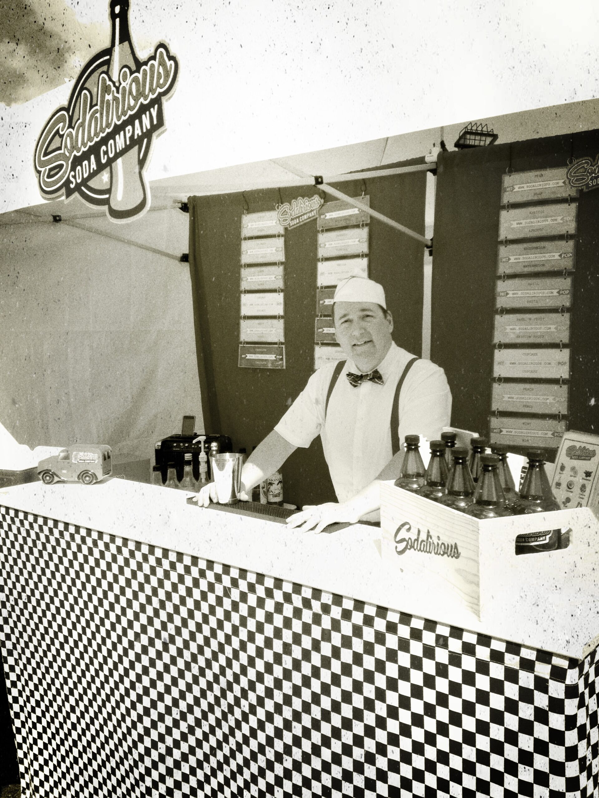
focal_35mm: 35
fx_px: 808
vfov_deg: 52.6
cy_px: 399
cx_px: 300
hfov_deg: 40.7
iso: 50
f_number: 2.4
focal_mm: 4.28
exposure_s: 1/1493
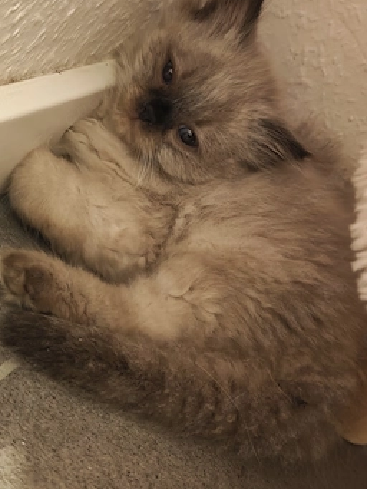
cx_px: 158
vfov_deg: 35.5
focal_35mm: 54
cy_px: 225
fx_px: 763
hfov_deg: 27.0
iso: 5000
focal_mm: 8.72
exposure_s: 1/25
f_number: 1.63
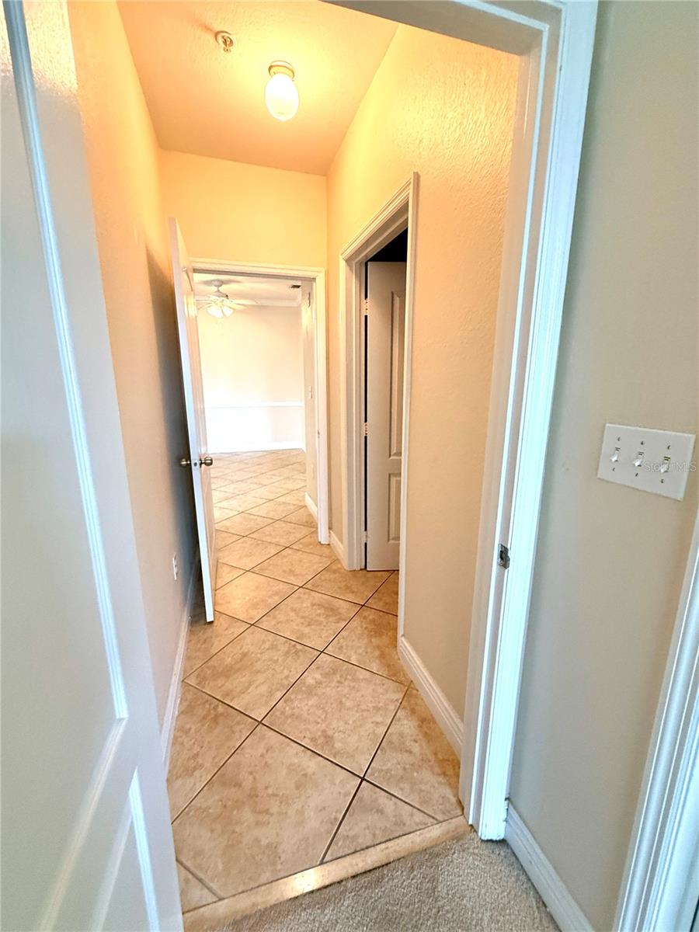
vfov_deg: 102.1
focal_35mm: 14
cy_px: 466
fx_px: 377
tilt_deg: -12.6
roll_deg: -1.3
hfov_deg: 85.7
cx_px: 350
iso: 500
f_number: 2.2
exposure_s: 1/120
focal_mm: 2.22
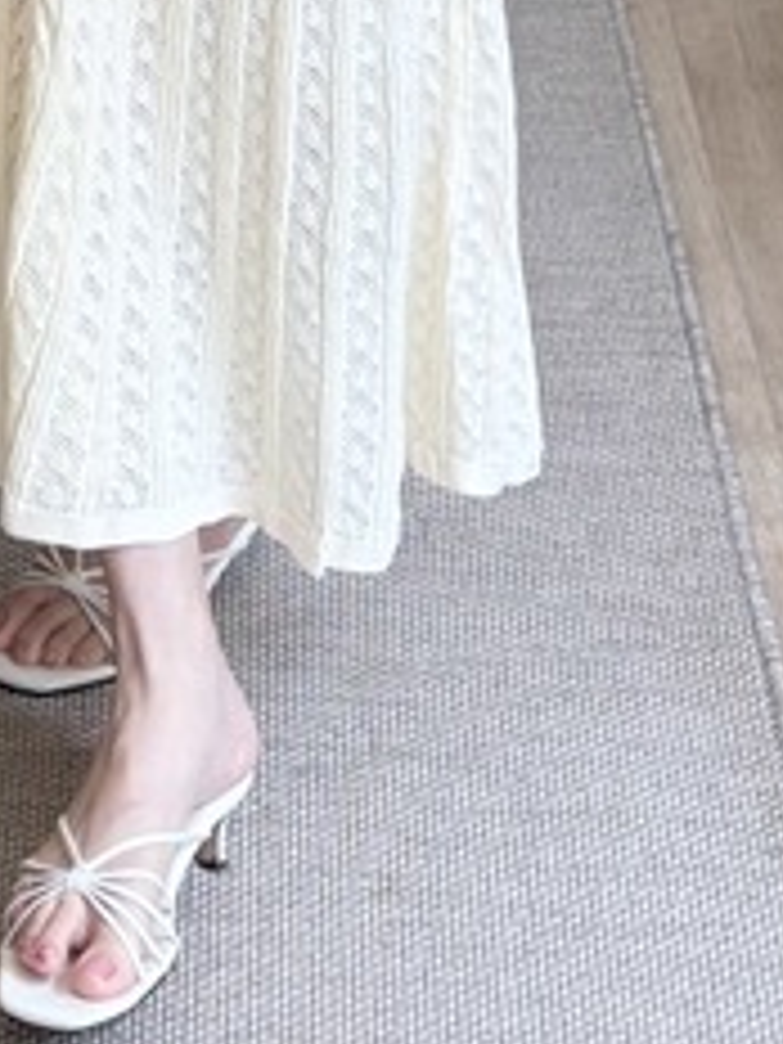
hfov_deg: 13.0
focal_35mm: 112
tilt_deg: -7.0
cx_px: -99
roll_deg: -2.6
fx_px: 3378
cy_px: -878
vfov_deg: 15.1
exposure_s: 1/122
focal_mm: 5.96
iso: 64
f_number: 1.6
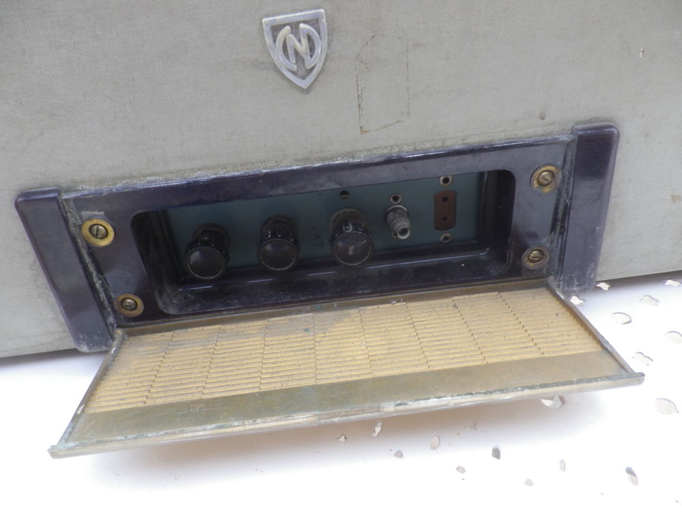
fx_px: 493
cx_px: 341
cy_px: 256
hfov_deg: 69.4
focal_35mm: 25
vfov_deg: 54.9
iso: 80
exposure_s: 1/60
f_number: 3.5
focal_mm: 4.5
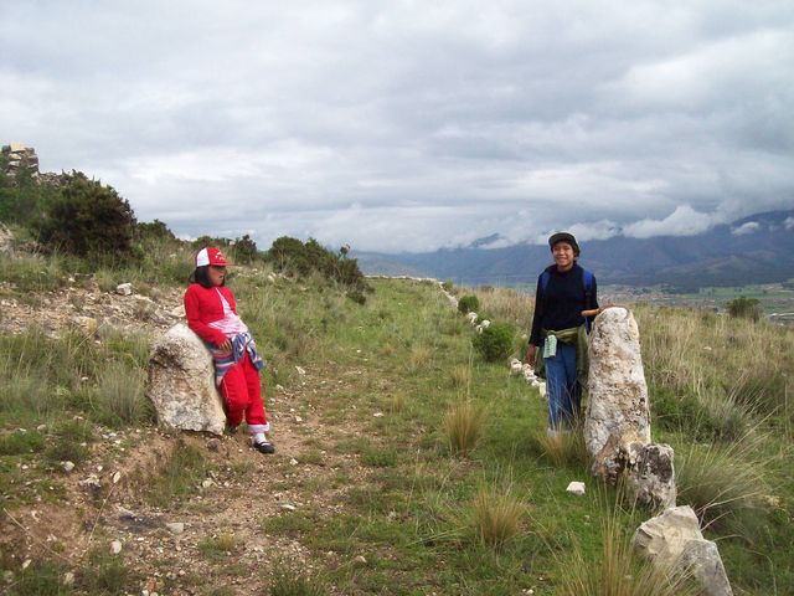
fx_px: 826
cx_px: 397
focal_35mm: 36
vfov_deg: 39.7
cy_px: 298
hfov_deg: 51.4
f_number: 4.8
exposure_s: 1/961
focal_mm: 6
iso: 200
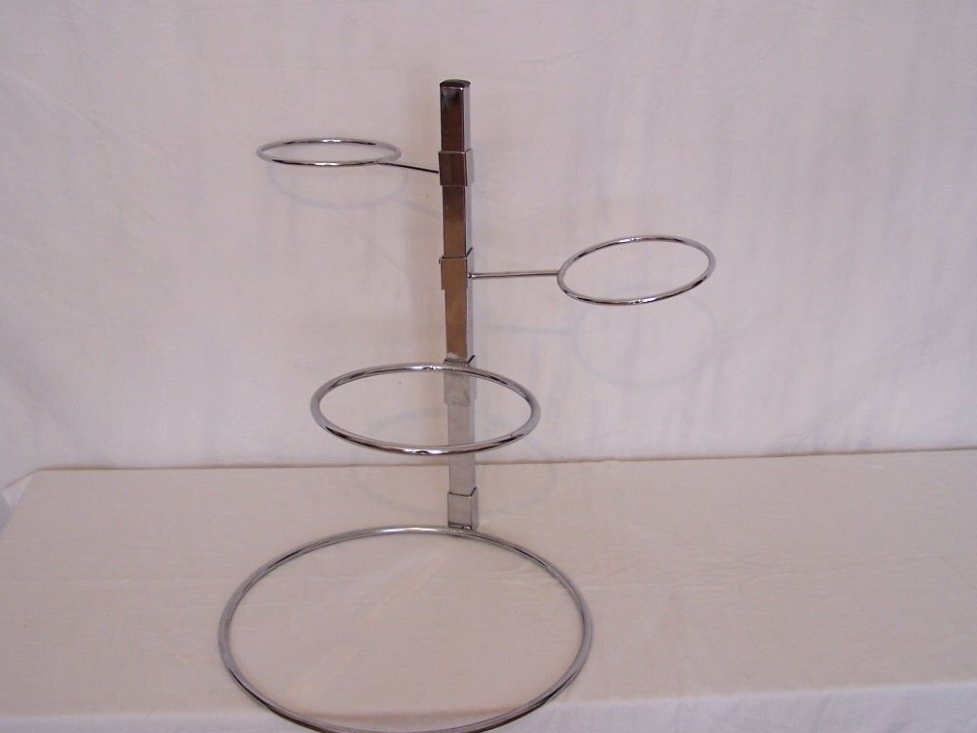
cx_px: 521
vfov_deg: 32.2
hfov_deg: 42.0
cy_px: 333
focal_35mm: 45
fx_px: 1270
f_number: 2.8
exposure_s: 1/30
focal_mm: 6.3
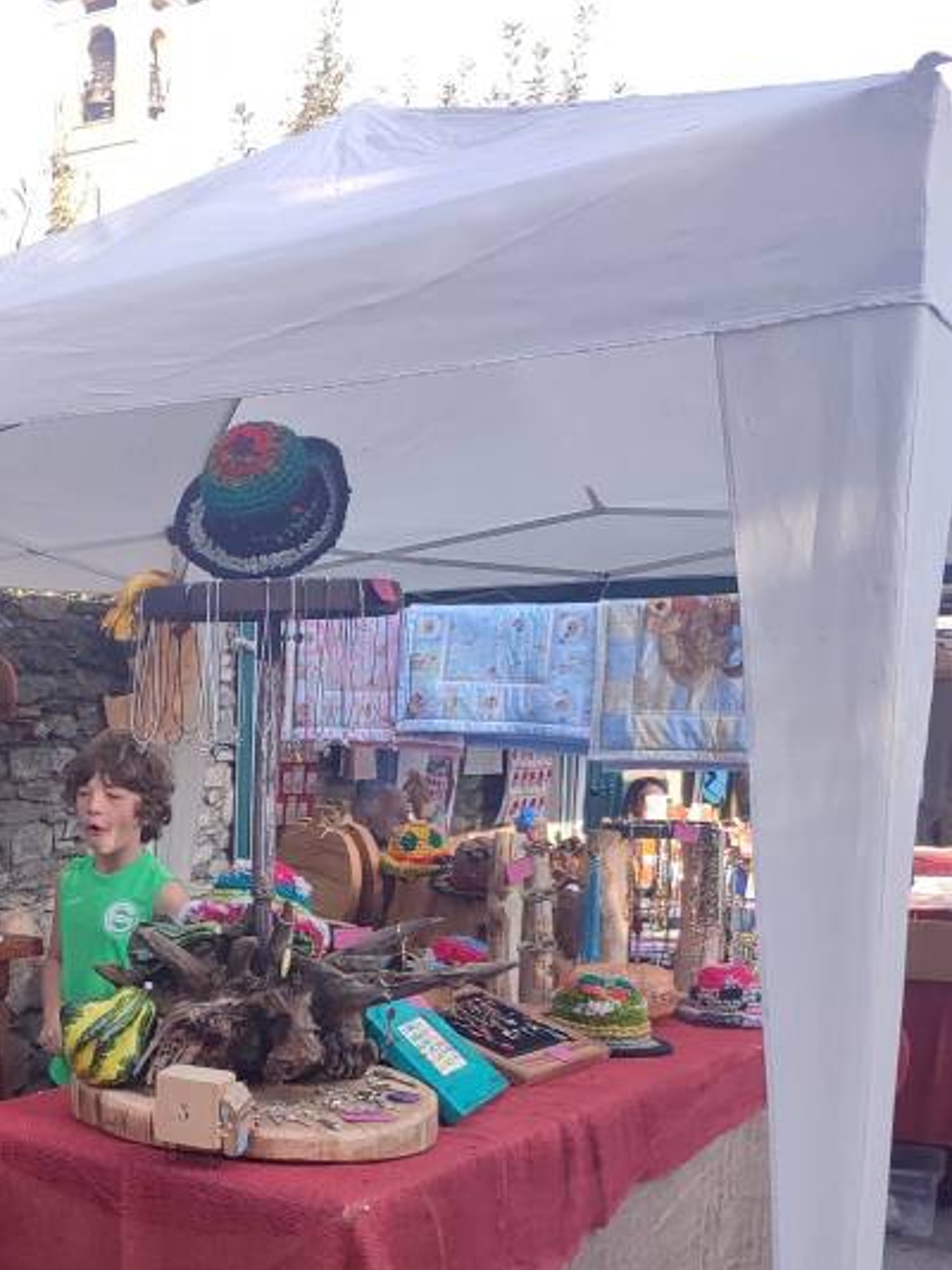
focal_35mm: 48
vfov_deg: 39.0
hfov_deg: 27.5
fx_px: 1759
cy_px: 894
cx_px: -114
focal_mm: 6.04
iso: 50
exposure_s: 1/109
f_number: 1.9
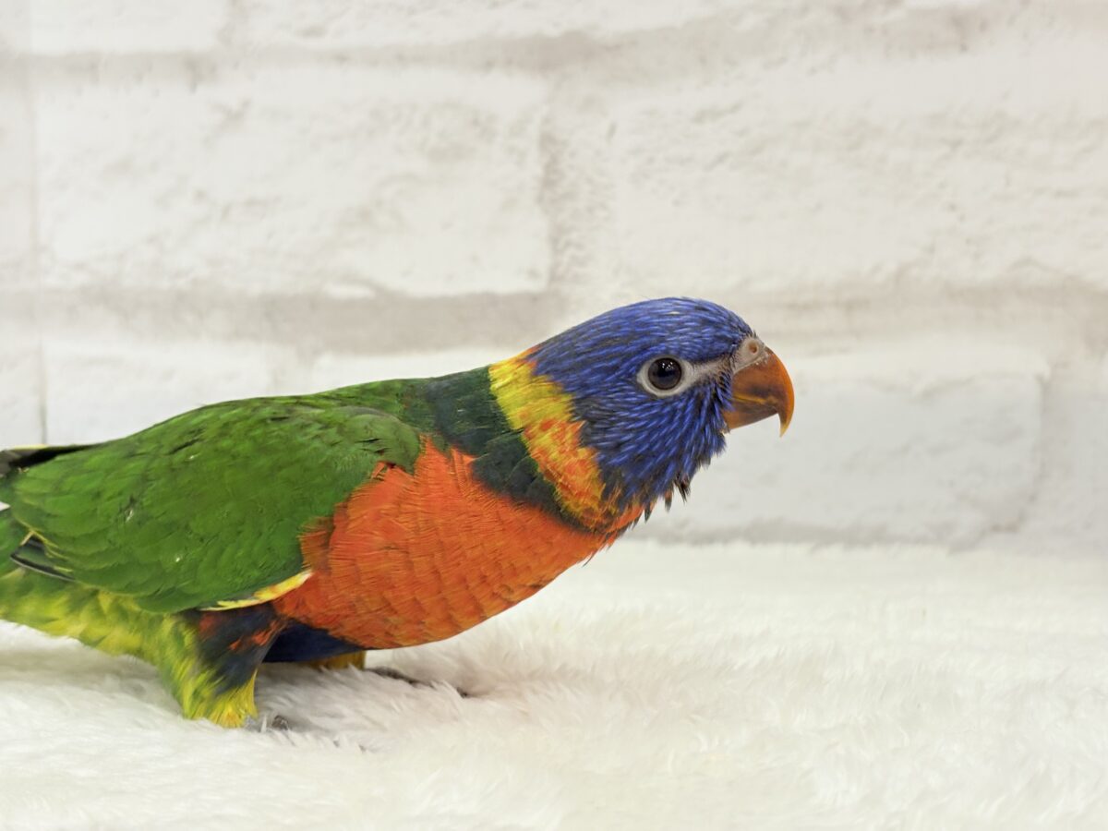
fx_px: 1664
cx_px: 554
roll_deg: +1.9
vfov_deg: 28.0
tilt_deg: -3.4
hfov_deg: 36.8
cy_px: 416
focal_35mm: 52
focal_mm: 5.96
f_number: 1.6
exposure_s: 1/100
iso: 80
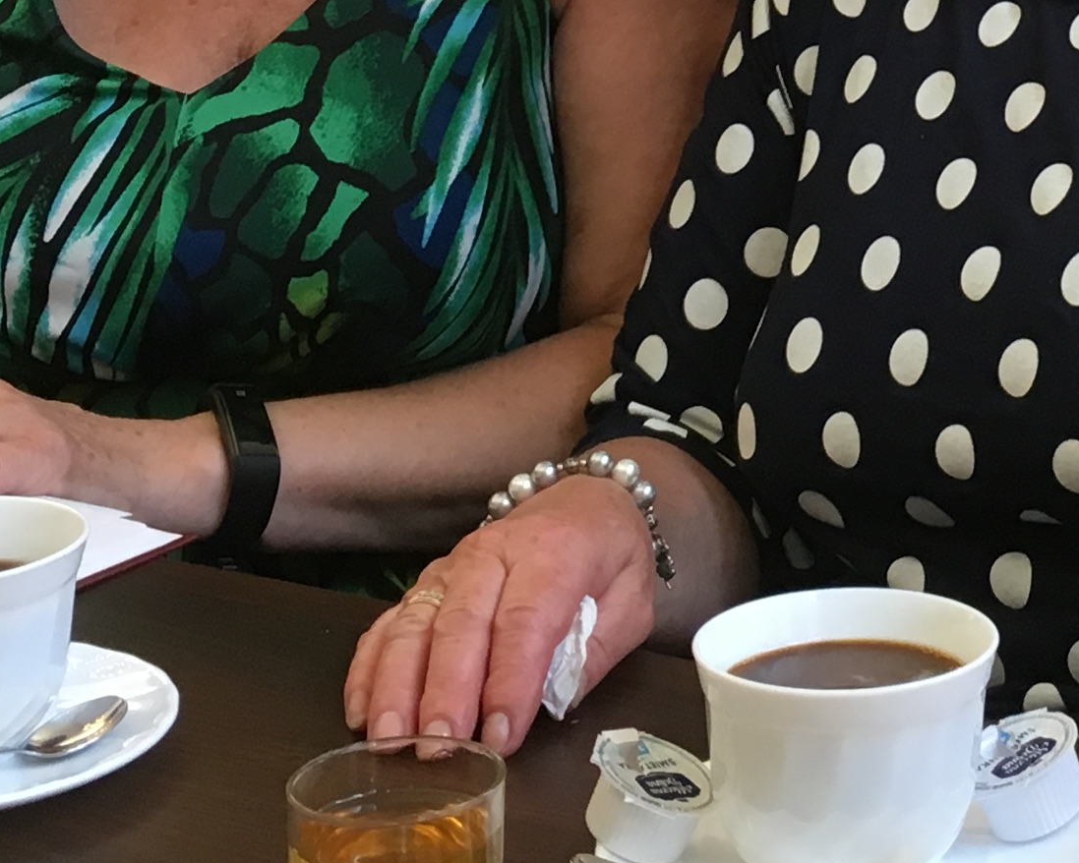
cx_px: 1171
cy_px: -376
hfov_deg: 17.8
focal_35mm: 104
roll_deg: -0.8
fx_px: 3322
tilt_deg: -4.6
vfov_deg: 14.0
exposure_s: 1/33
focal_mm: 4.15
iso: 50
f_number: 2.2
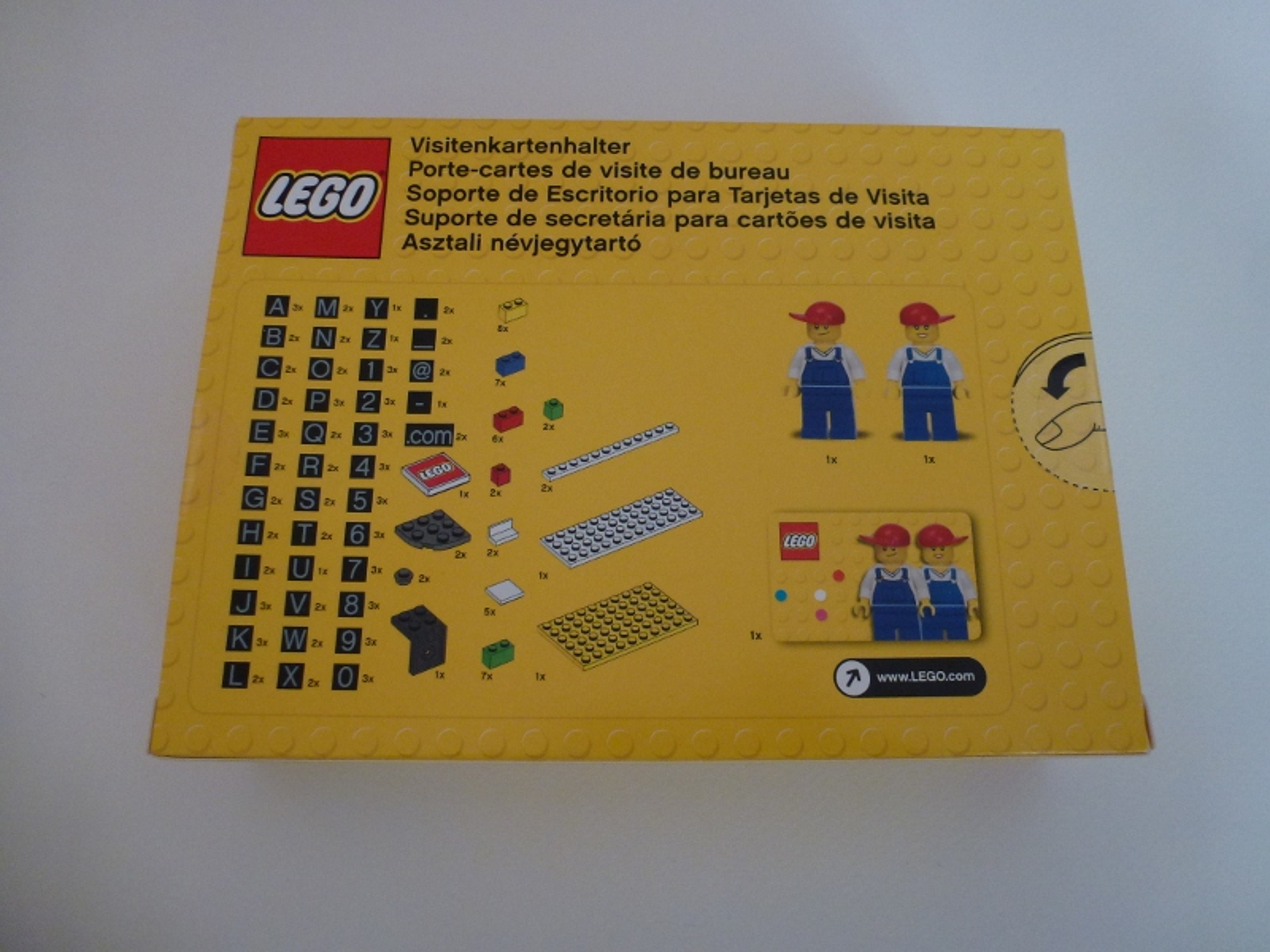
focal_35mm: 24
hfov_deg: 71.6
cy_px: 476
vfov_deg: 56.8
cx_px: 635
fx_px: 881
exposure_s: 1/60
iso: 250
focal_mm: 4.3
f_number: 3.3
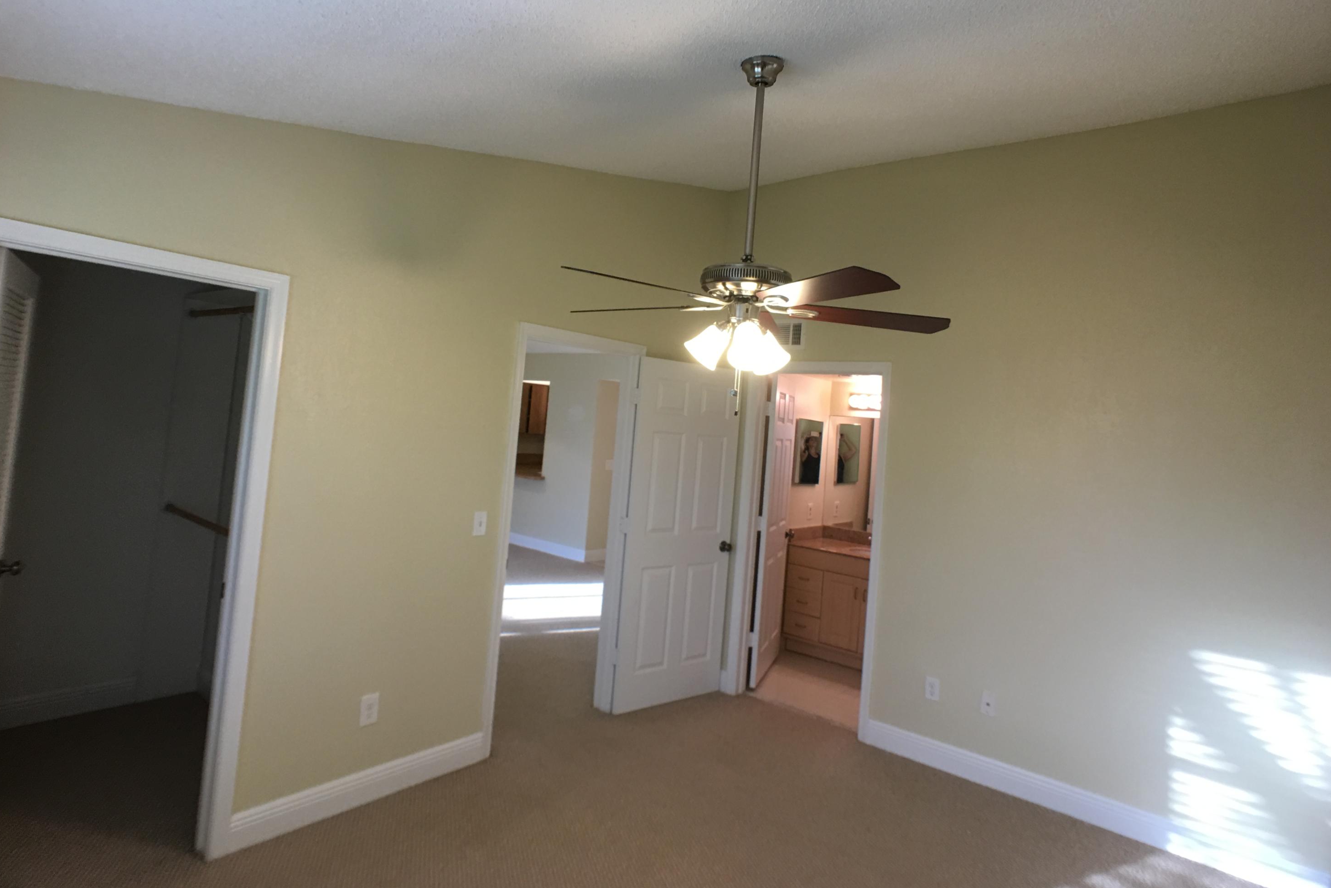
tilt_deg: +3.7
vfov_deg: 42.3
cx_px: 664
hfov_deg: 60.3
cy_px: 395
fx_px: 1146
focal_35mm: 31
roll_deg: -4.4
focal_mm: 4.15
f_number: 2.2
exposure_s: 1/30
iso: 40
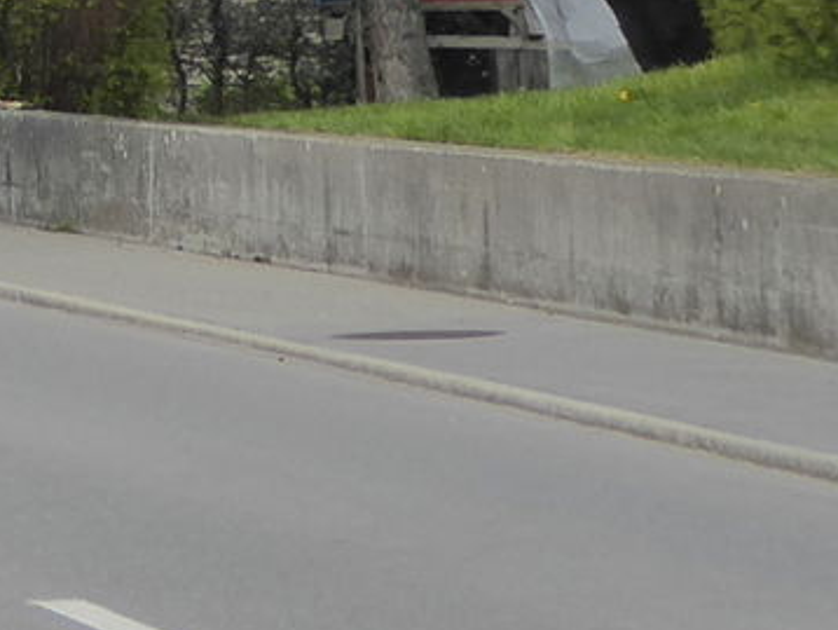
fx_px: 7921
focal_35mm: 327
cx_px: -1035
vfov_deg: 4.4
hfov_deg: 5.9
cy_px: -965
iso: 160
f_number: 4.3
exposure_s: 1/640
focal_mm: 10.9
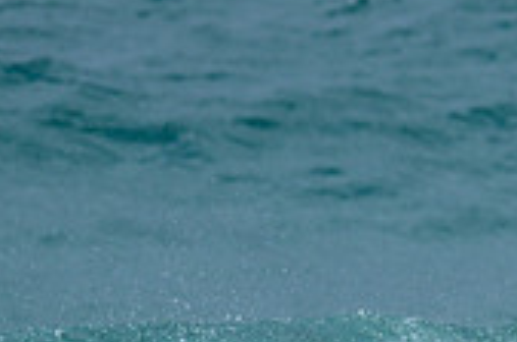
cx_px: 874
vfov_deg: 0.4
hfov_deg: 0.6
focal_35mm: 3755
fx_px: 53824
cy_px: 504
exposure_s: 1/2000
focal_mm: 800
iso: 140
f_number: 6.3
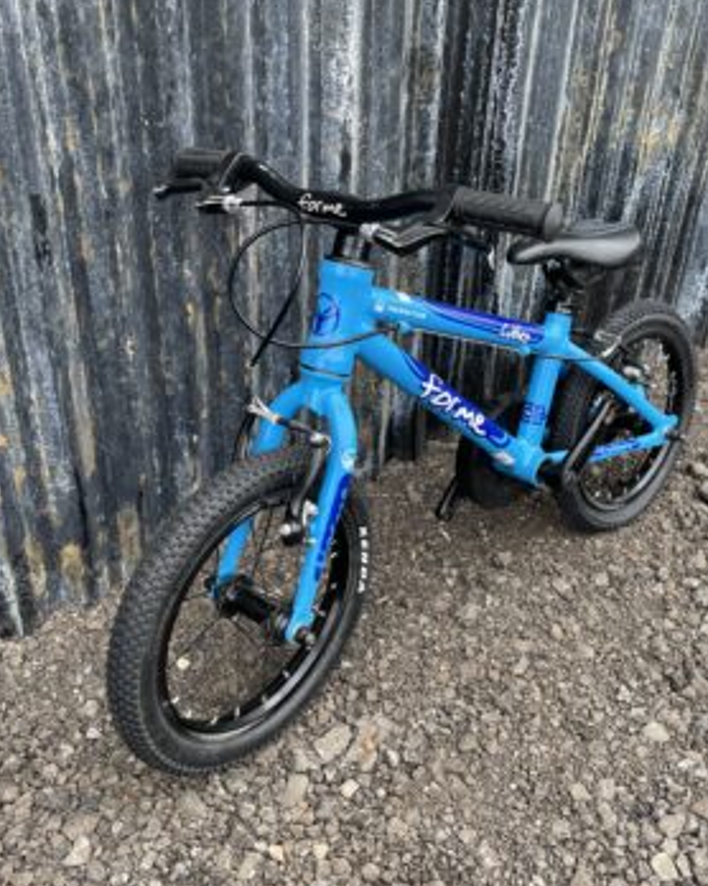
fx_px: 918
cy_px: 446
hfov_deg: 42.0
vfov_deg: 51.6
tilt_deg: -28.9
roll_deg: -2.9
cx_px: 423
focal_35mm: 35
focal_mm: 4.2
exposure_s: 1/269
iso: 32
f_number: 1.6
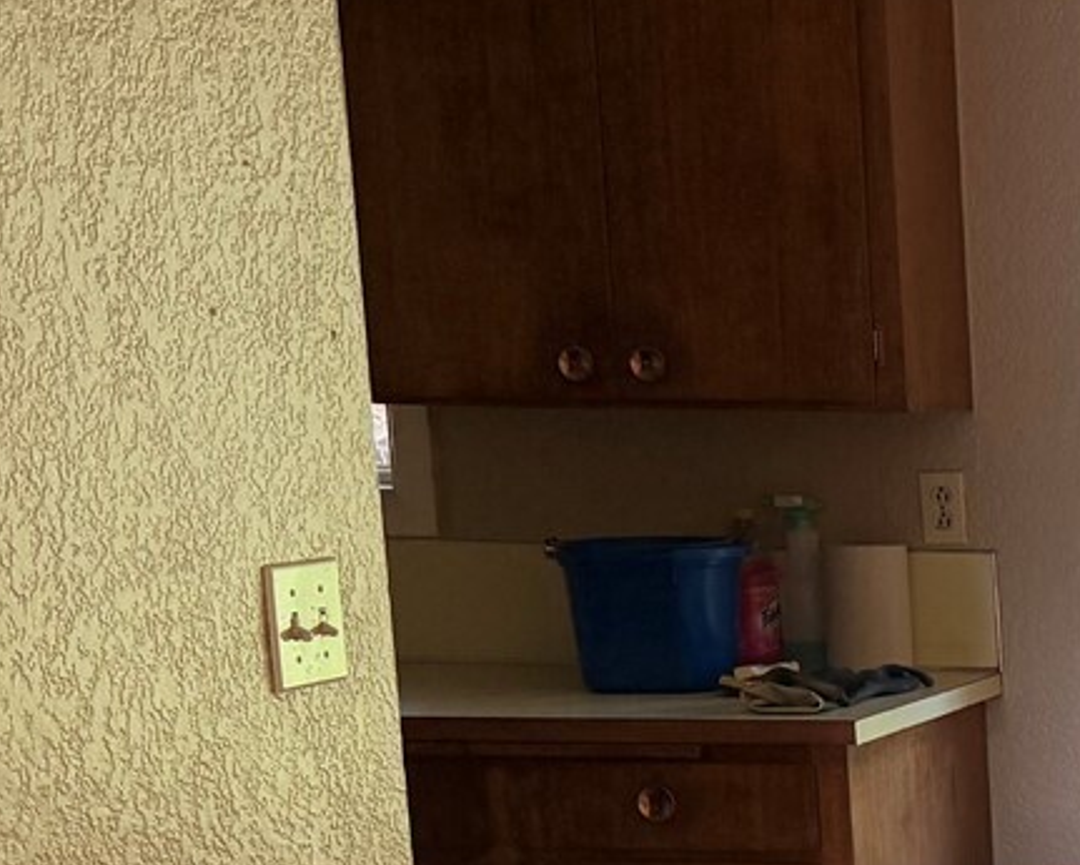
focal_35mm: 87
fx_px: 2781
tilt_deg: -11.9
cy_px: 948
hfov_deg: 18.2
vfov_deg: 17.1
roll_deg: +0.5
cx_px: 1844
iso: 200
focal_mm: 6.76
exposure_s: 1/161
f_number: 1.78
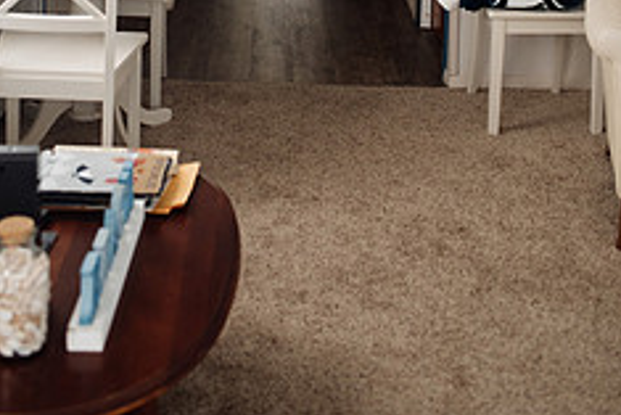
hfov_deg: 30.1
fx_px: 1156
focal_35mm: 67
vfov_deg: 18.5
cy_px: -169
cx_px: 309
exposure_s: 1/500
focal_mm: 35
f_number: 2.8
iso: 1000
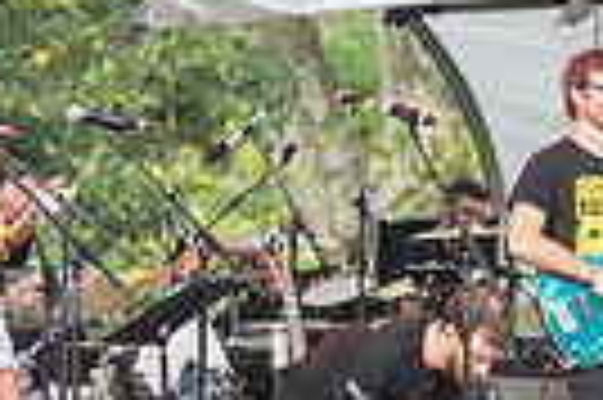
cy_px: 303
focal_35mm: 490
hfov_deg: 4.2
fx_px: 8197
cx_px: 765
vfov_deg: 2.8
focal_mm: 112
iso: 500
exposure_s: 1/250
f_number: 2.8
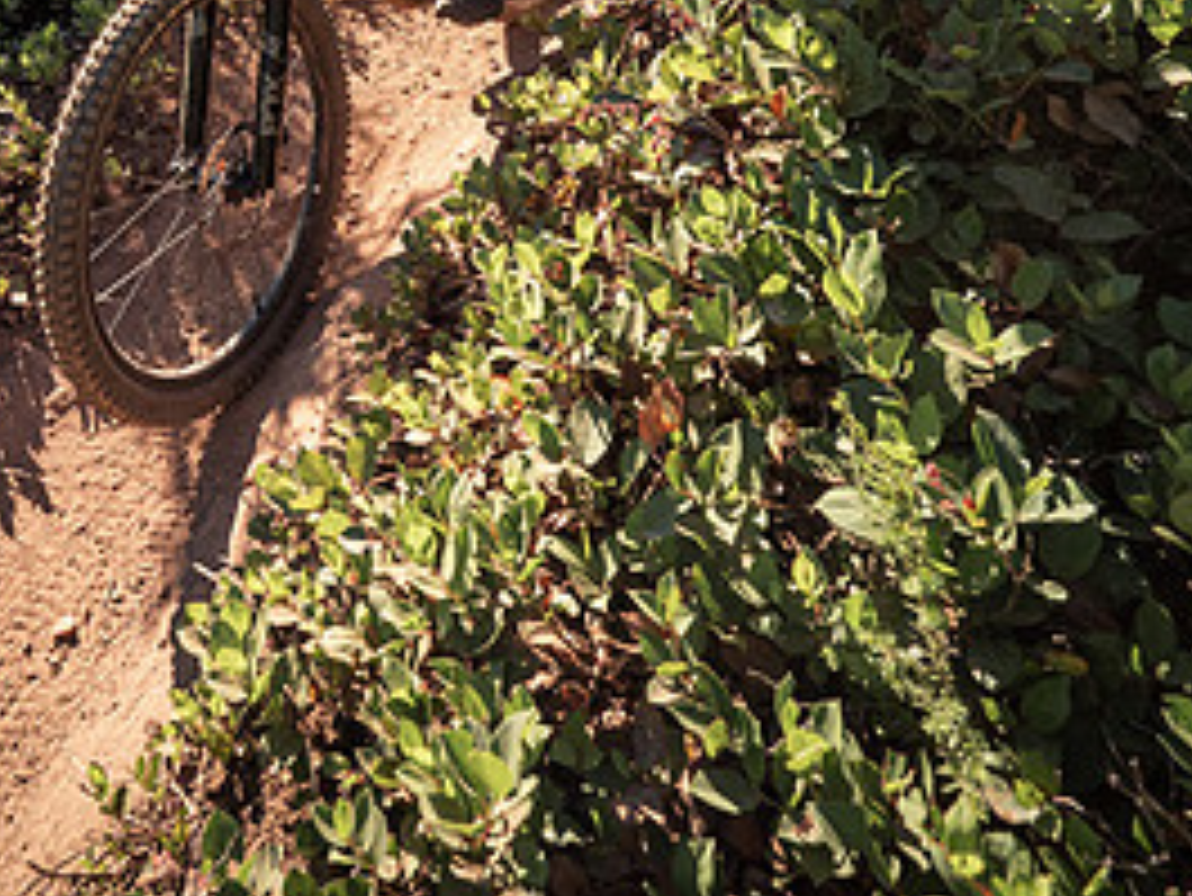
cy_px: -70
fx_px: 1206
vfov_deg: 35.4
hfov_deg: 49.4
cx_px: 234
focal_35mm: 35
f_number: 4
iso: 400
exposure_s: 1/1000
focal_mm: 8
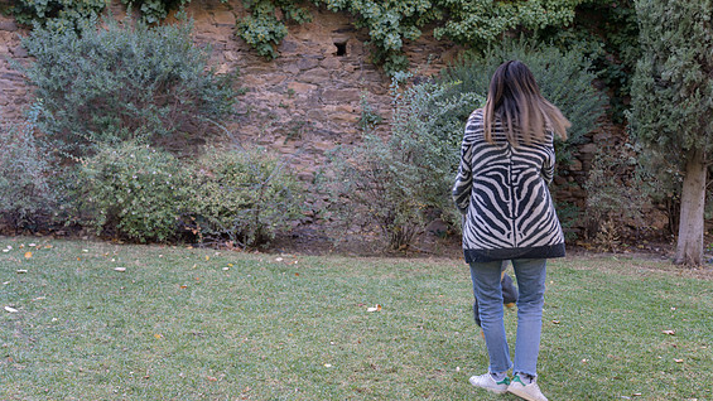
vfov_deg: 27.7
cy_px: 204
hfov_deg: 47.4
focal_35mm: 43
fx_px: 813
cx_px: 361
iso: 320
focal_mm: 40
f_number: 4
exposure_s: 1/125
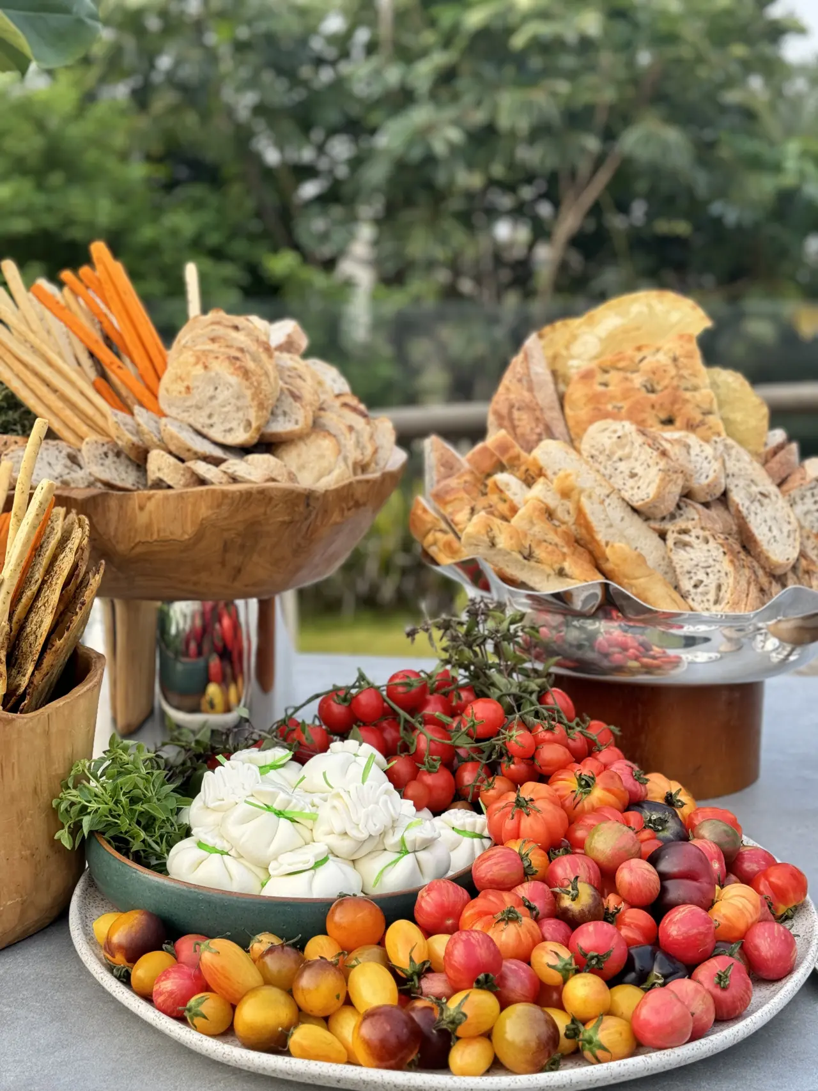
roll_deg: -1.0
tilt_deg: -11.1
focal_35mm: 48
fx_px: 1513
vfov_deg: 39.7
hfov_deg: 30.3
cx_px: 409
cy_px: 546
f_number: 1.78
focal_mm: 6.76
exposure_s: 1/255
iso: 64
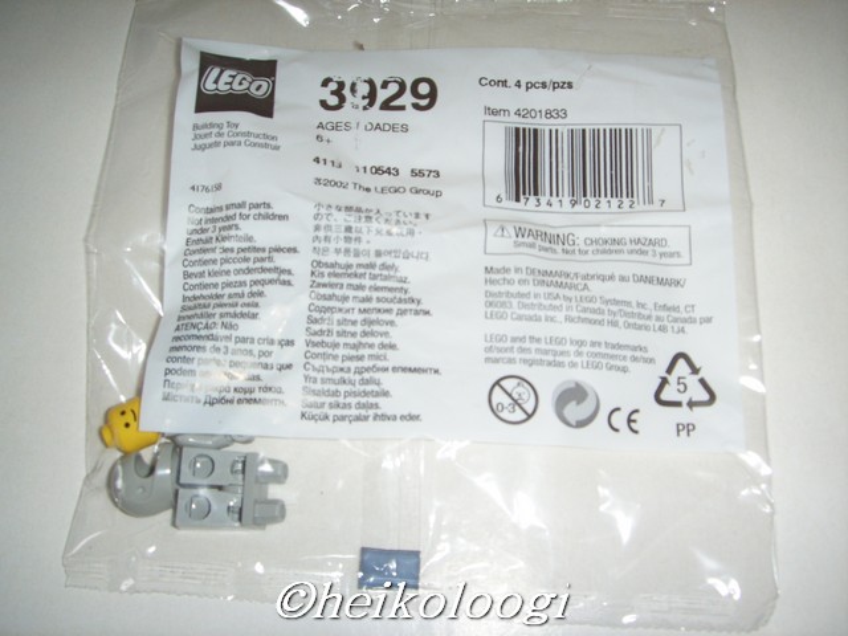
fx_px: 955
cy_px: 318
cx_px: 424
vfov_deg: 36.8
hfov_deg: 47.9
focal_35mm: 39
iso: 100
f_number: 3.5
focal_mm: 6.6
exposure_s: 1/45
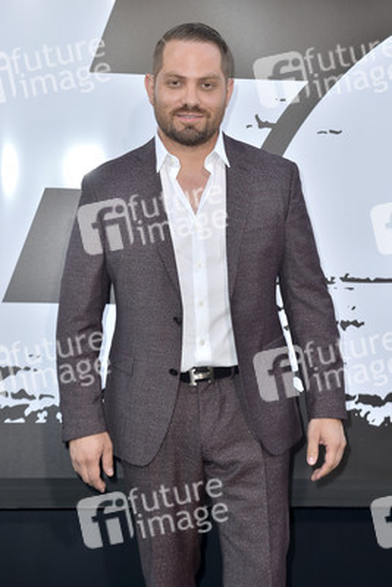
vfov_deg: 28.8
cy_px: 294
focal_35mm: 70
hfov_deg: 19.5
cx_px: 196
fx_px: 1142
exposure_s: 1/250
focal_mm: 70
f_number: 6.3
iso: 250
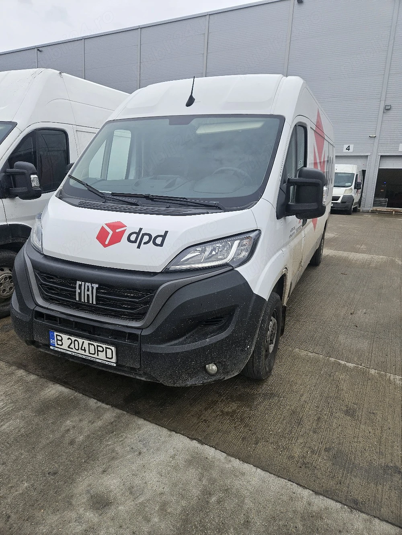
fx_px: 356
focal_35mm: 23
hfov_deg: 58.9
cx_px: 201
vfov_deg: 73.9
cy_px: 268
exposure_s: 1/250
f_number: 1.8
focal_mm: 5.4
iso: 40
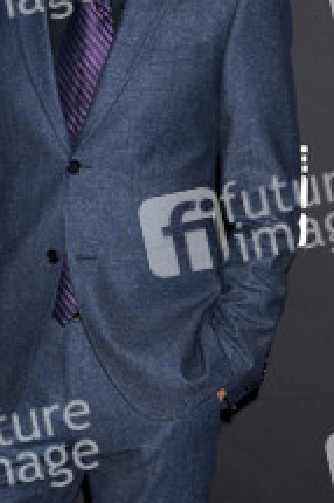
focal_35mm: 93
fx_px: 1296
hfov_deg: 14.6
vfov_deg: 21.7
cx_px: 47
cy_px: 105
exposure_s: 1/200
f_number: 5
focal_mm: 50
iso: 400
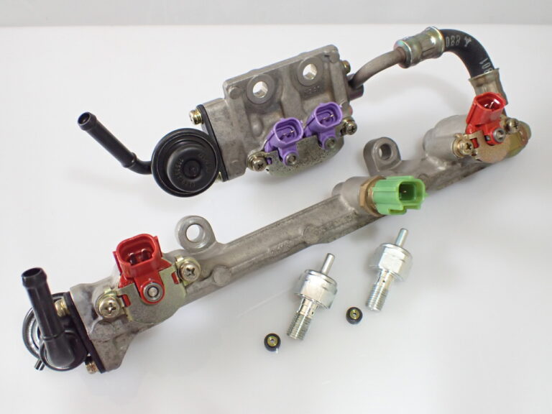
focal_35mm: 30
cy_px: 207
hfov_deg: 60.0
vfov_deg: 46.8
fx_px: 478
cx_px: 276
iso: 500
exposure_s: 1/125
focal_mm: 5.4
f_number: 2.3
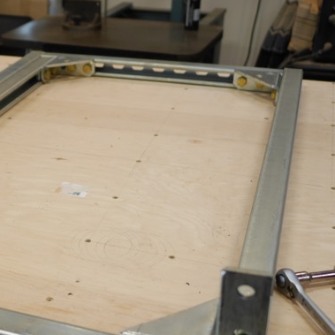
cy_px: 212
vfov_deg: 30.4
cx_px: 37
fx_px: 613
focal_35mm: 56
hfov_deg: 29.4
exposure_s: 1/160
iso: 200
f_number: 2
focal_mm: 15
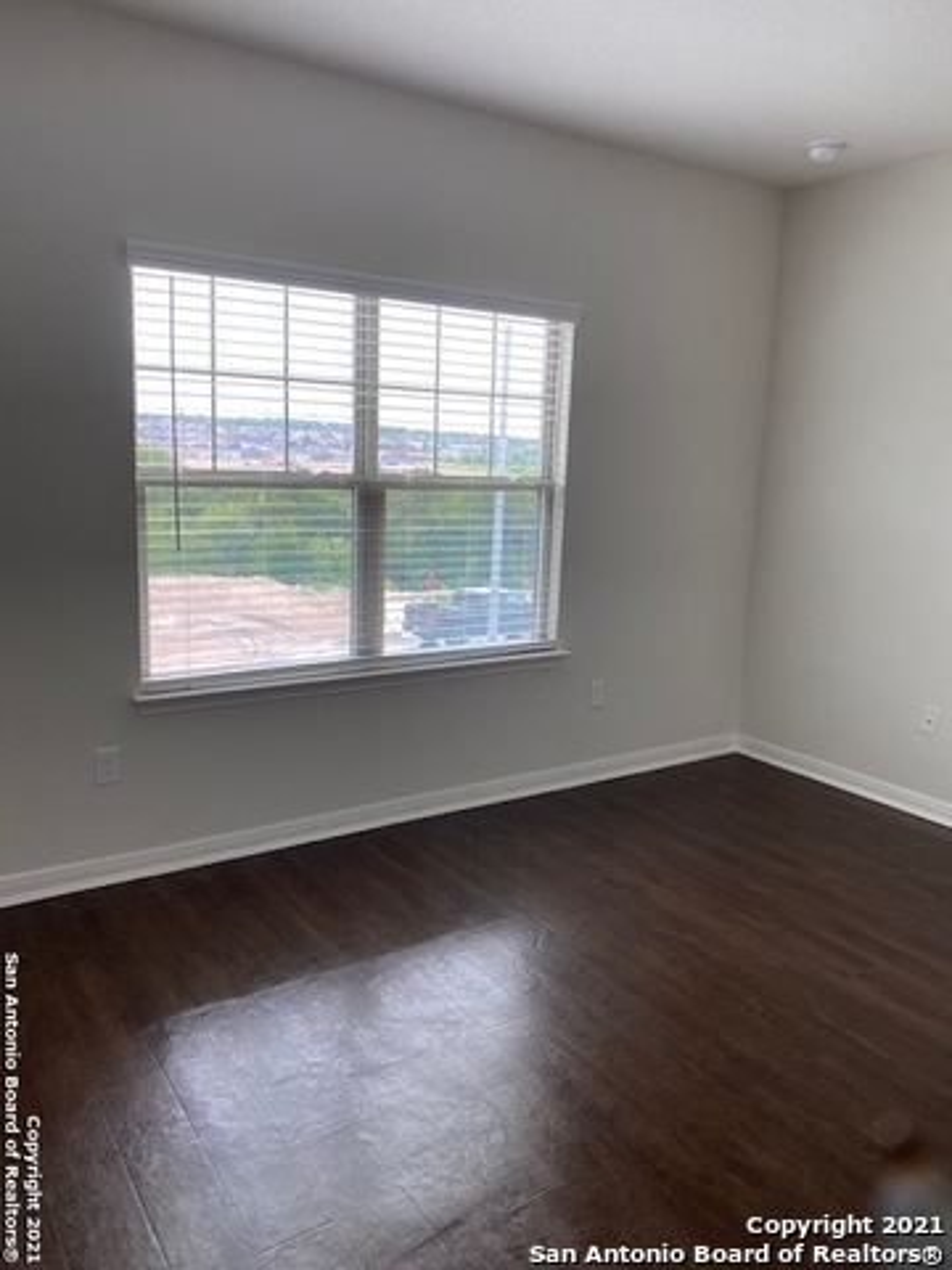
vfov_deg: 67.3
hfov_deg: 53.1
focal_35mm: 26
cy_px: 635
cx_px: 476
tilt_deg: -8.8
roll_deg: -2.8
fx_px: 953
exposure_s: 1/122
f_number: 1.8
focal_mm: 4.25
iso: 64
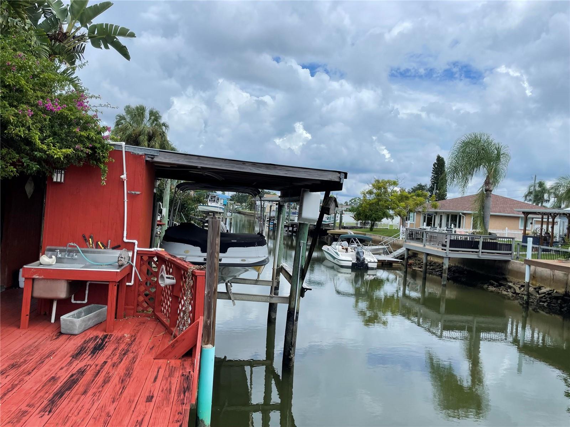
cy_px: 214
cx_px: 285
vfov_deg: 53.1
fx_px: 428
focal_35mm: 26
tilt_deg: +1.7
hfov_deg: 67.3
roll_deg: -4.0
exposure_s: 1/4831
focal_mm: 4.2
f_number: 1.6
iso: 32
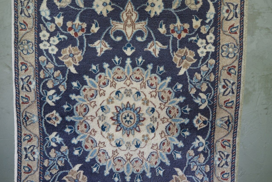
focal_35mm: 37
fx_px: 280
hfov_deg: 51.9
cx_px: 136
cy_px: 91
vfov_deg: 35.9
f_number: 4
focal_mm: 24.7
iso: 1250
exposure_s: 1/38
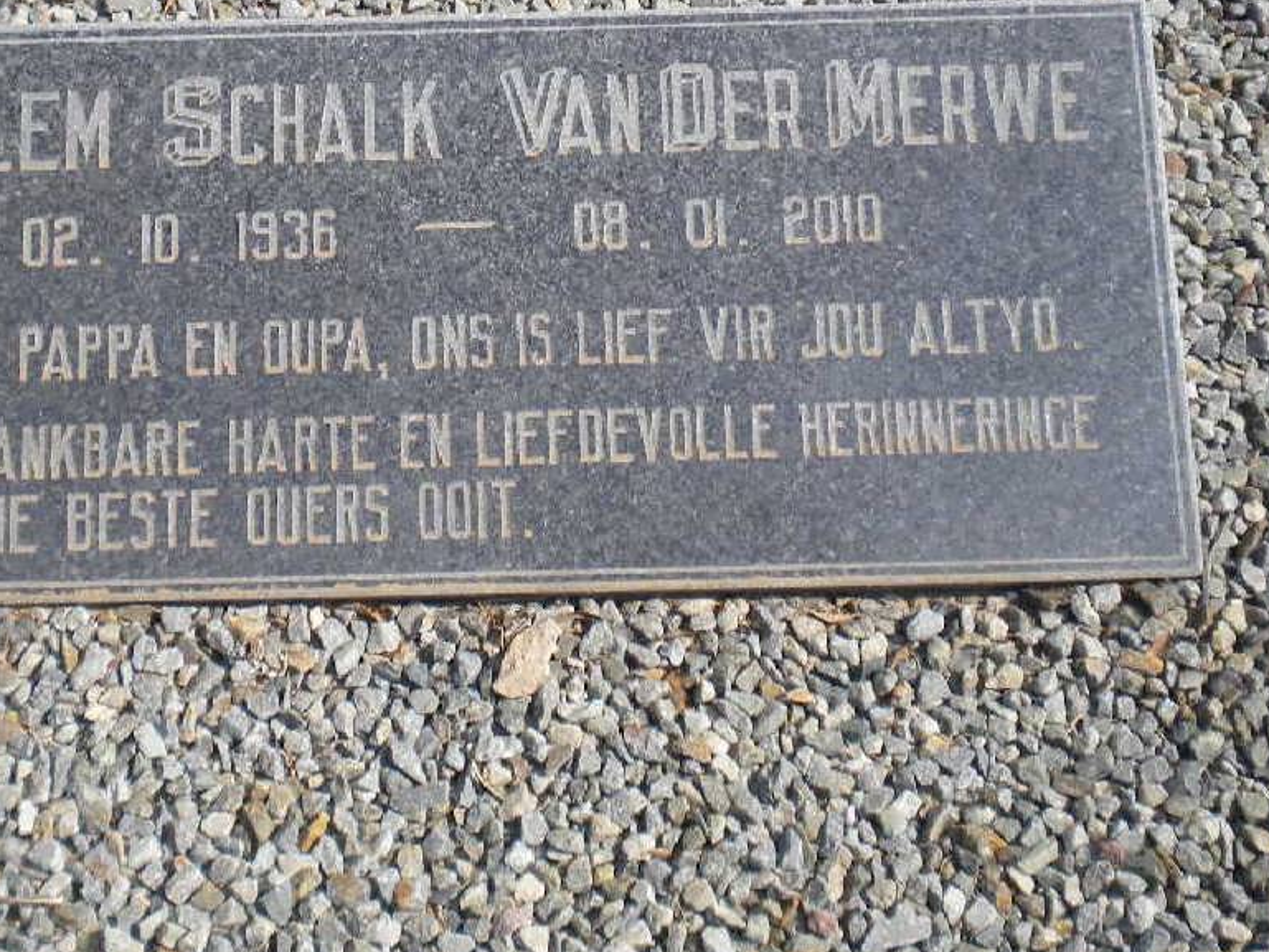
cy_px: 261
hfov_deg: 30.1
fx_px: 2347
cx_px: 429
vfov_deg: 22.8
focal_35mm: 64
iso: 80
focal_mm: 7.4
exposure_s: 1/513
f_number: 4.9
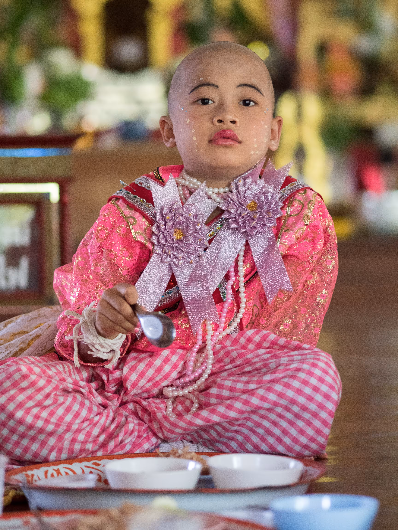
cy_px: 265
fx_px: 2300
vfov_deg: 13.2
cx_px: 199
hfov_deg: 9.9
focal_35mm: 150
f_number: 1.8
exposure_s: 1/200
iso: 1600
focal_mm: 75
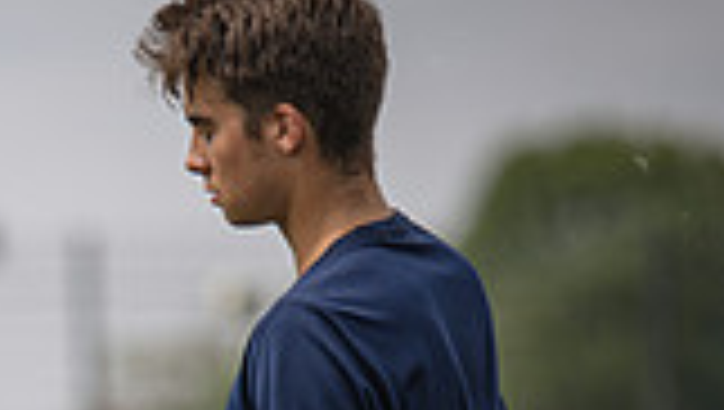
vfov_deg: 2.1
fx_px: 11378
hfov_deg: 3.6
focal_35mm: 592
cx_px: -281
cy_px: 865
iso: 100
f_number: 1.8
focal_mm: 135
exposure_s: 1/3200
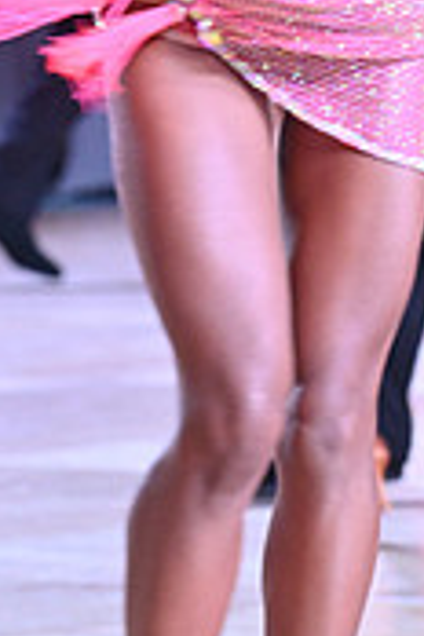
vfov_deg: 3.8
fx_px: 9433
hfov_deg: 2.6
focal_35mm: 534
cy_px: -249
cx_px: 408
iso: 4000
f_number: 7.1
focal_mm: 160
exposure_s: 1/400
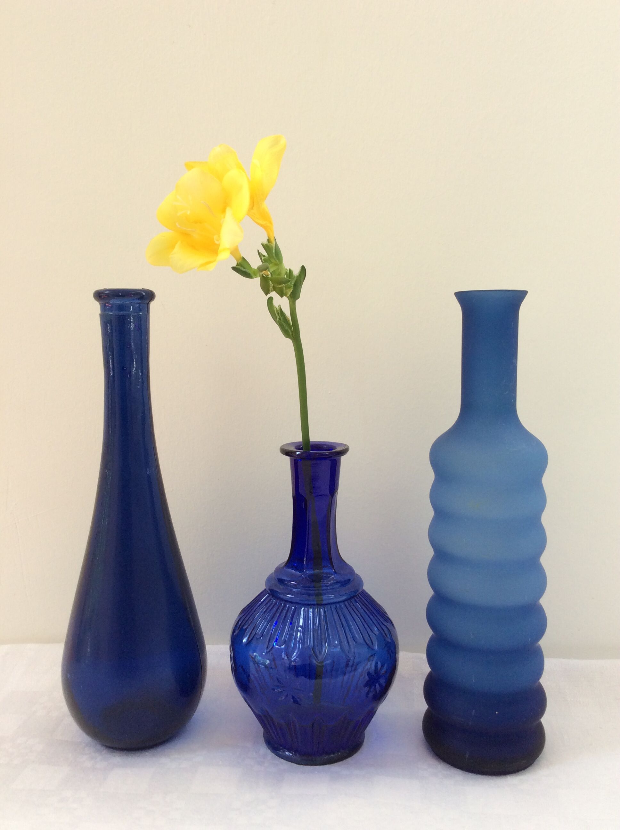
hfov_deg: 44.1
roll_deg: +0.8
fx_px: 766
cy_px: 415
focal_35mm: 32
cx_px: 310
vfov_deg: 56.9
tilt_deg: -6.0
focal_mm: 3.3
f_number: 2.4
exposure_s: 1/100
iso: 40
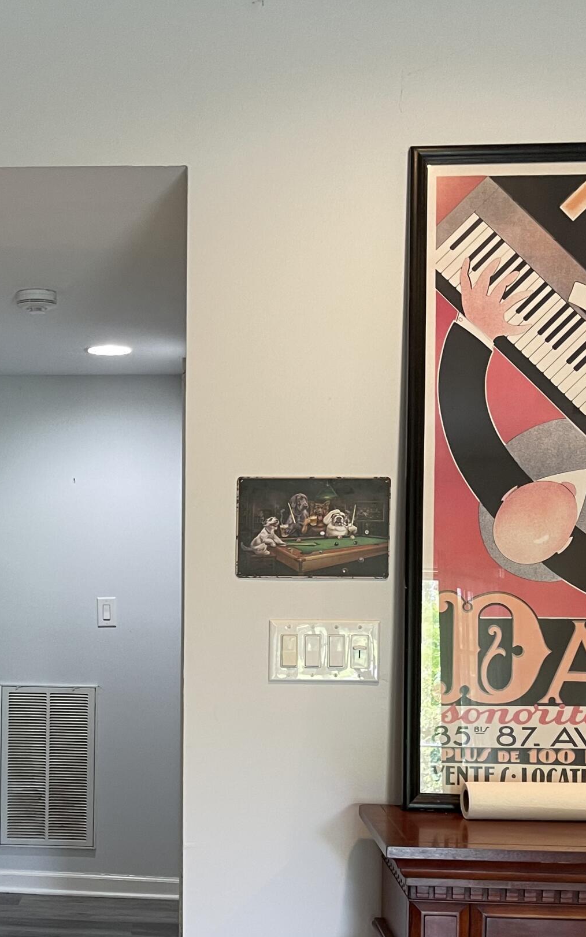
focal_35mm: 49
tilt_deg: -4.2
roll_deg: +0.0
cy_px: 640
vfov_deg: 40.4
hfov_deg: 25.7
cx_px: 83
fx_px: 1252
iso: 100
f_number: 1.6
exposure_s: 1/60
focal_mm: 5.1
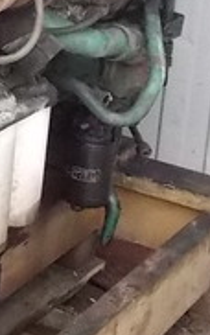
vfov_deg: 18.8
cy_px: 17
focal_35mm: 108
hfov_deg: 11.2
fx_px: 987
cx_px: -177
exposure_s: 1/125
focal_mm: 4.1
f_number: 3.3
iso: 640
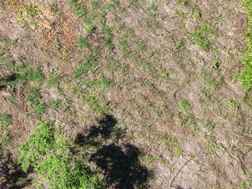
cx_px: -43
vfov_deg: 9.2
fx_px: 1122
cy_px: -146
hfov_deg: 12.5
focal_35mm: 154
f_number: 1.8
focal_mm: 8.67
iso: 100
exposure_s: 1/2000
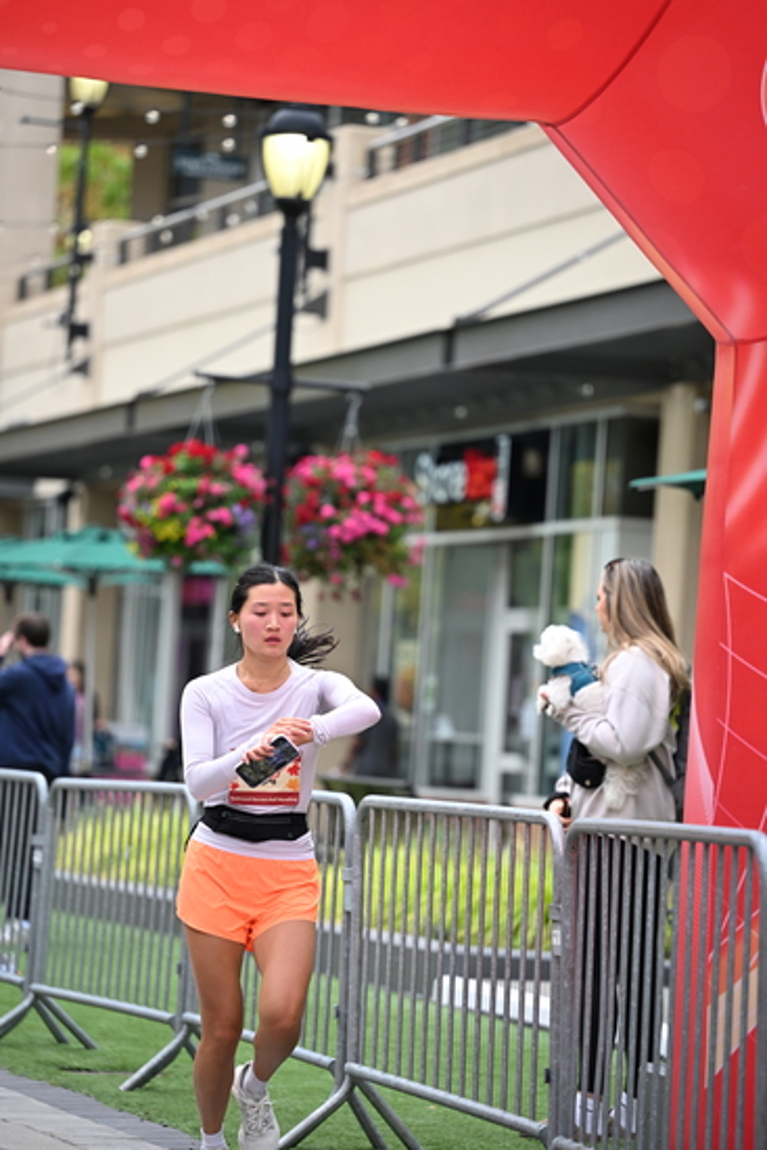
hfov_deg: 9.8
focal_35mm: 140
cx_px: 384
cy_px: 575
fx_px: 4471
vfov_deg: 14.6
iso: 640
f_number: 2.8
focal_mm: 140
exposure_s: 1/2000
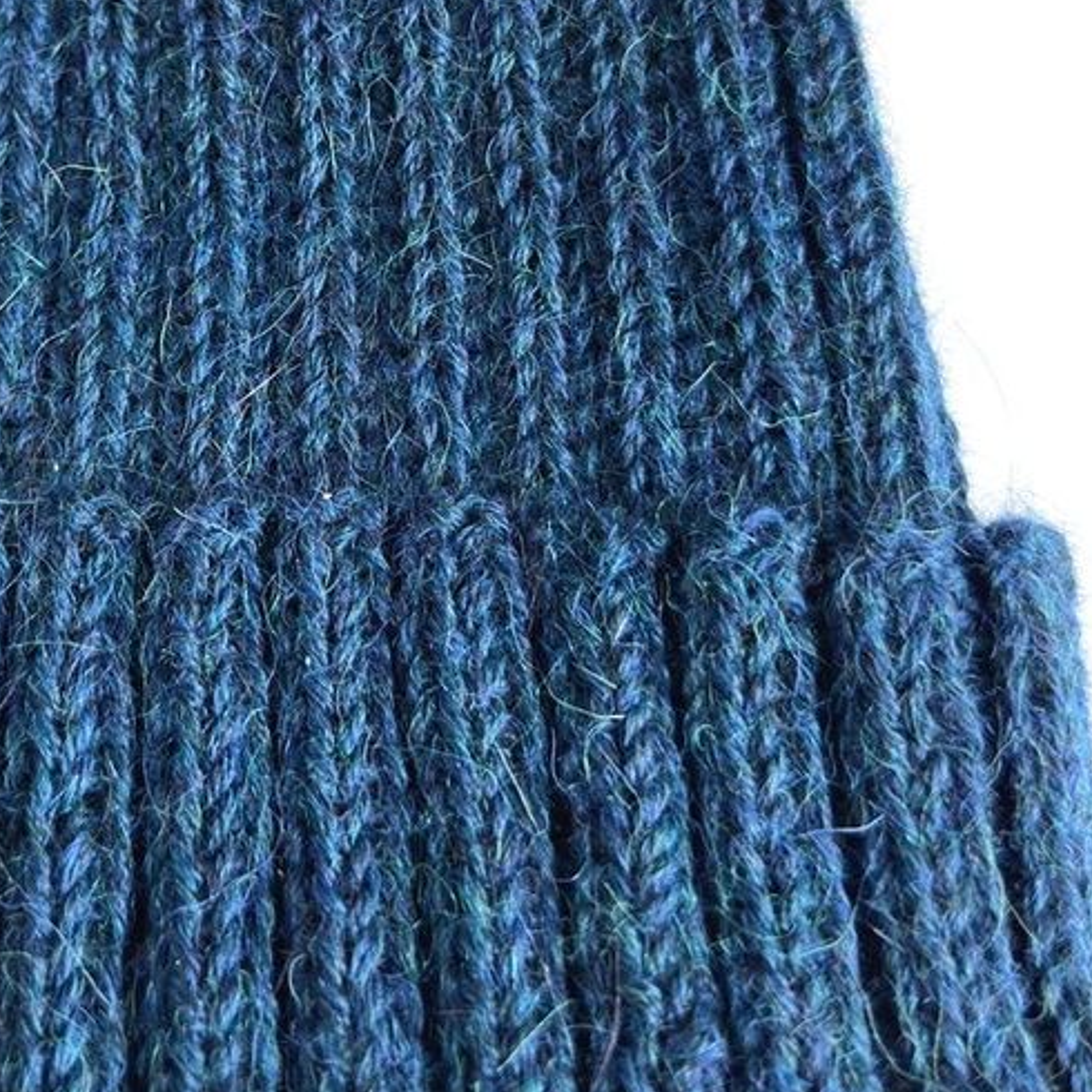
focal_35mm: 52
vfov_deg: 32.0
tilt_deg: -76.9
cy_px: 241
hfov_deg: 32.3
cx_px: 290
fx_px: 1856
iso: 200
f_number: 1.78
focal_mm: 6.86
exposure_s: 1/60
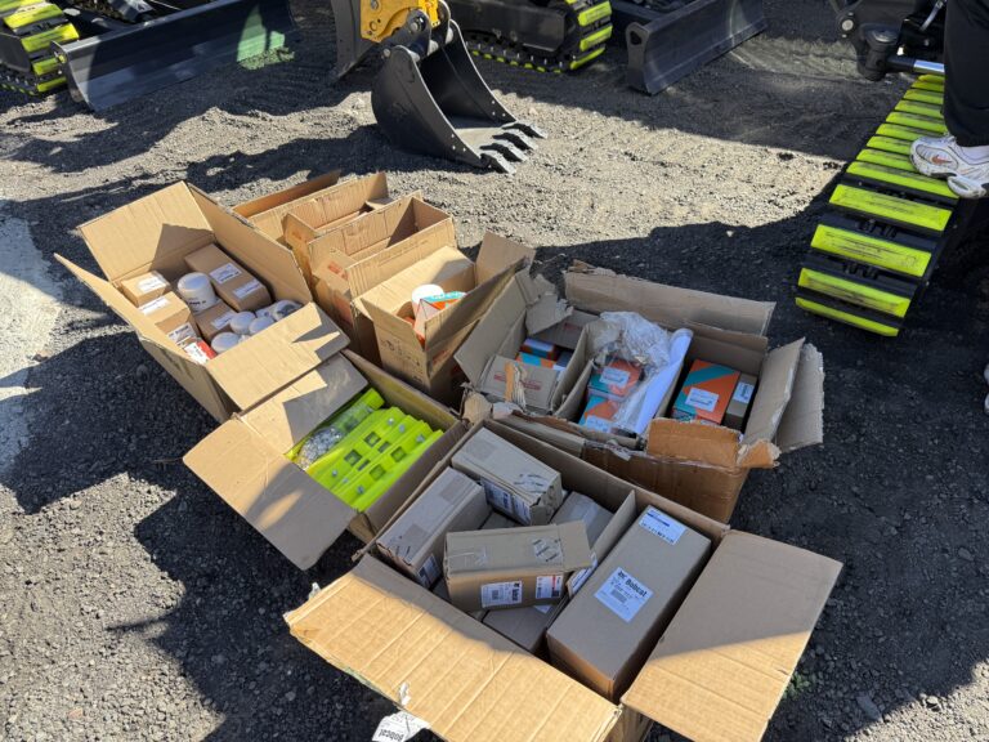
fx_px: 686
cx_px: 494
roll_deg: +3.7
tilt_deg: -40.5
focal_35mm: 24
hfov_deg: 71.6
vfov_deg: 56.8
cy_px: 371
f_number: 1.78
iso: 100
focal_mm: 6.76
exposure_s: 1/1174
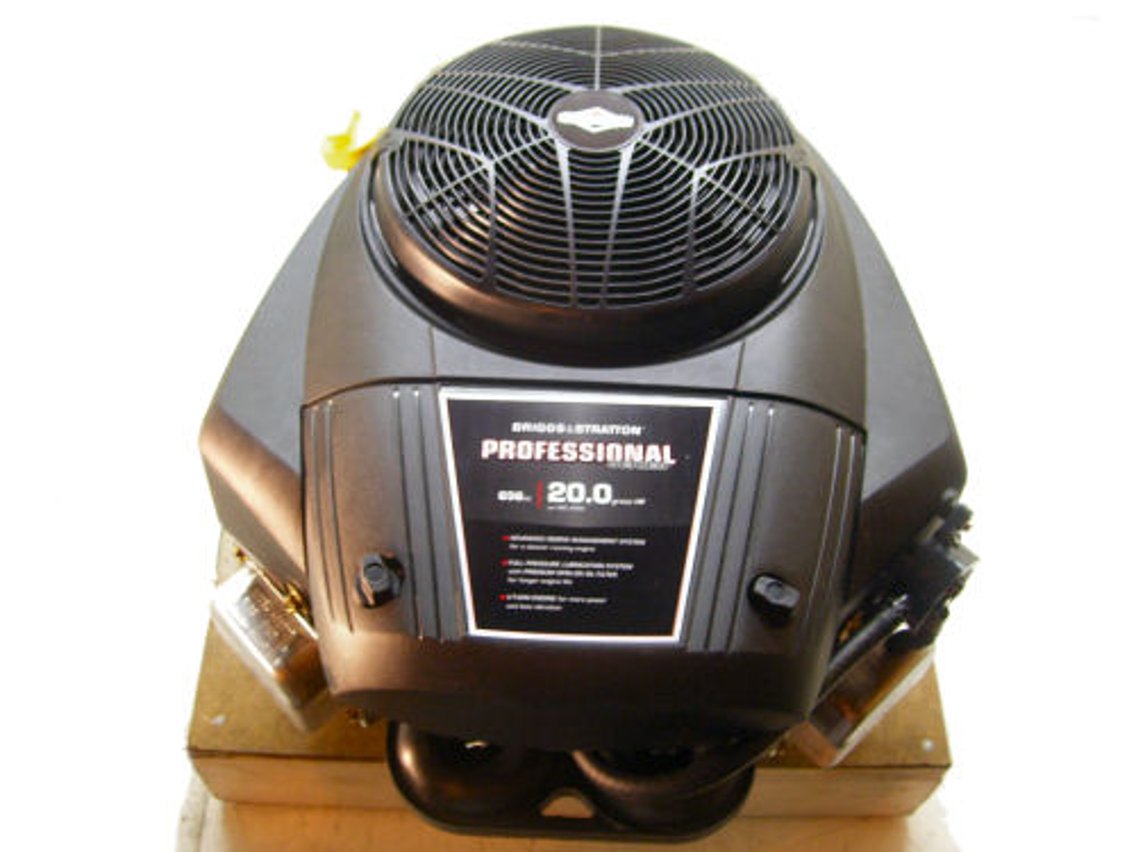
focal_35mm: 36
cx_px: 568
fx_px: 1181
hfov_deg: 51.4
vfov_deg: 39.7
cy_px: 426
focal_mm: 6
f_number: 2.7
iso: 160
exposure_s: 1/15
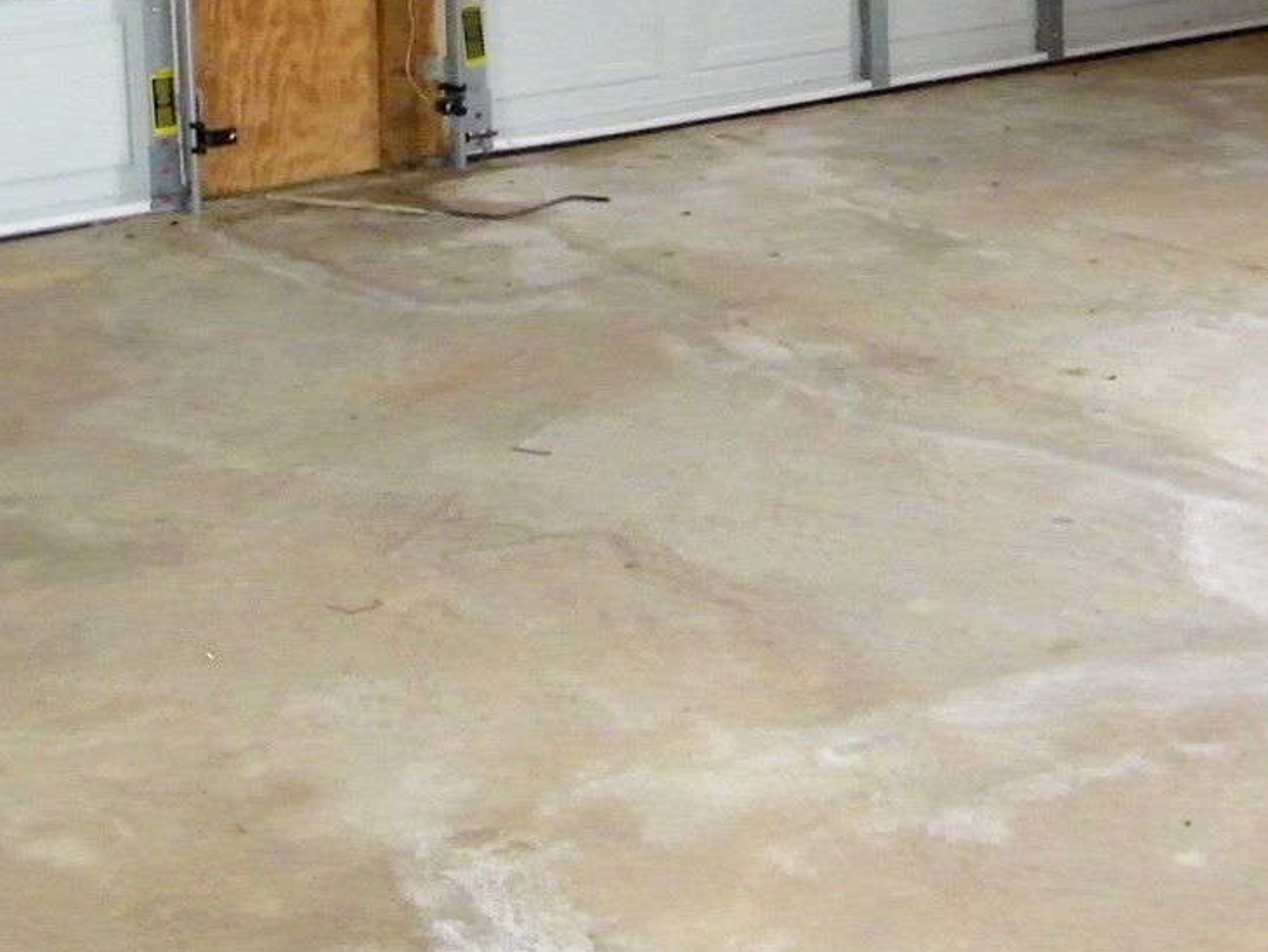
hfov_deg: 23.1
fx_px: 3078
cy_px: -135
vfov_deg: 16.9
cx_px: 874
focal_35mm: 84
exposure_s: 1/30
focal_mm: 5.6
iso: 250
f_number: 3.6
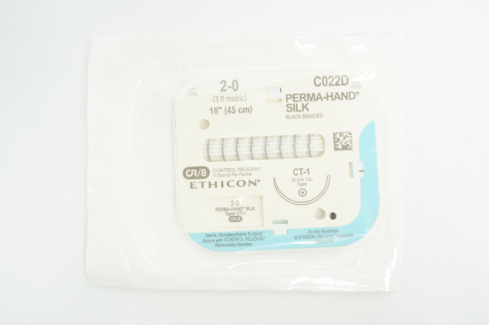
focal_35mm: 38
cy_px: 162
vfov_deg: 35.4
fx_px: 509
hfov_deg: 51.3
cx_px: 244
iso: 400
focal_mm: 25
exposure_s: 1/15
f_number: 9
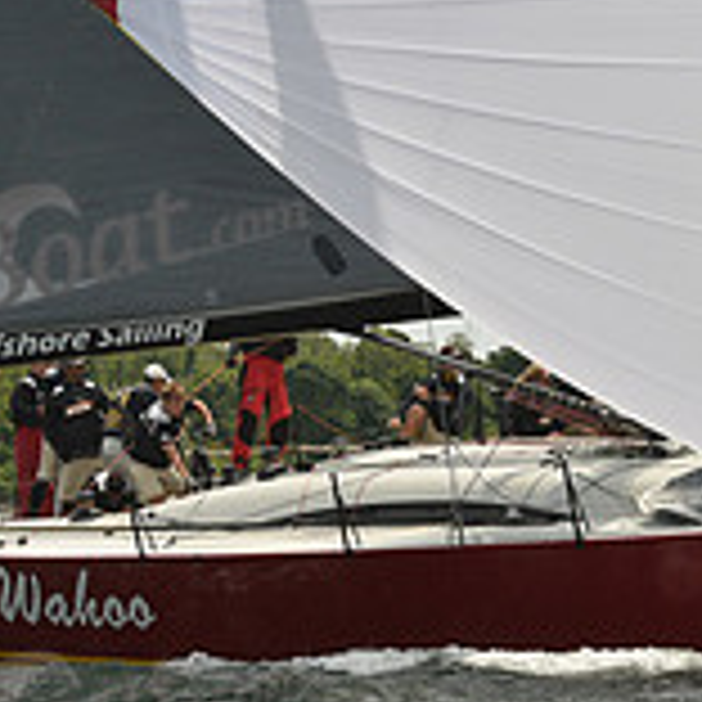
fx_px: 5071
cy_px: 448
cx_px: 544
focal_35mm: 221
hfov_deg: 7.9
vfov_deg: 7.9
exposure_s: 1/1000
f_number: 13
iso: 400
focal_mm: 70
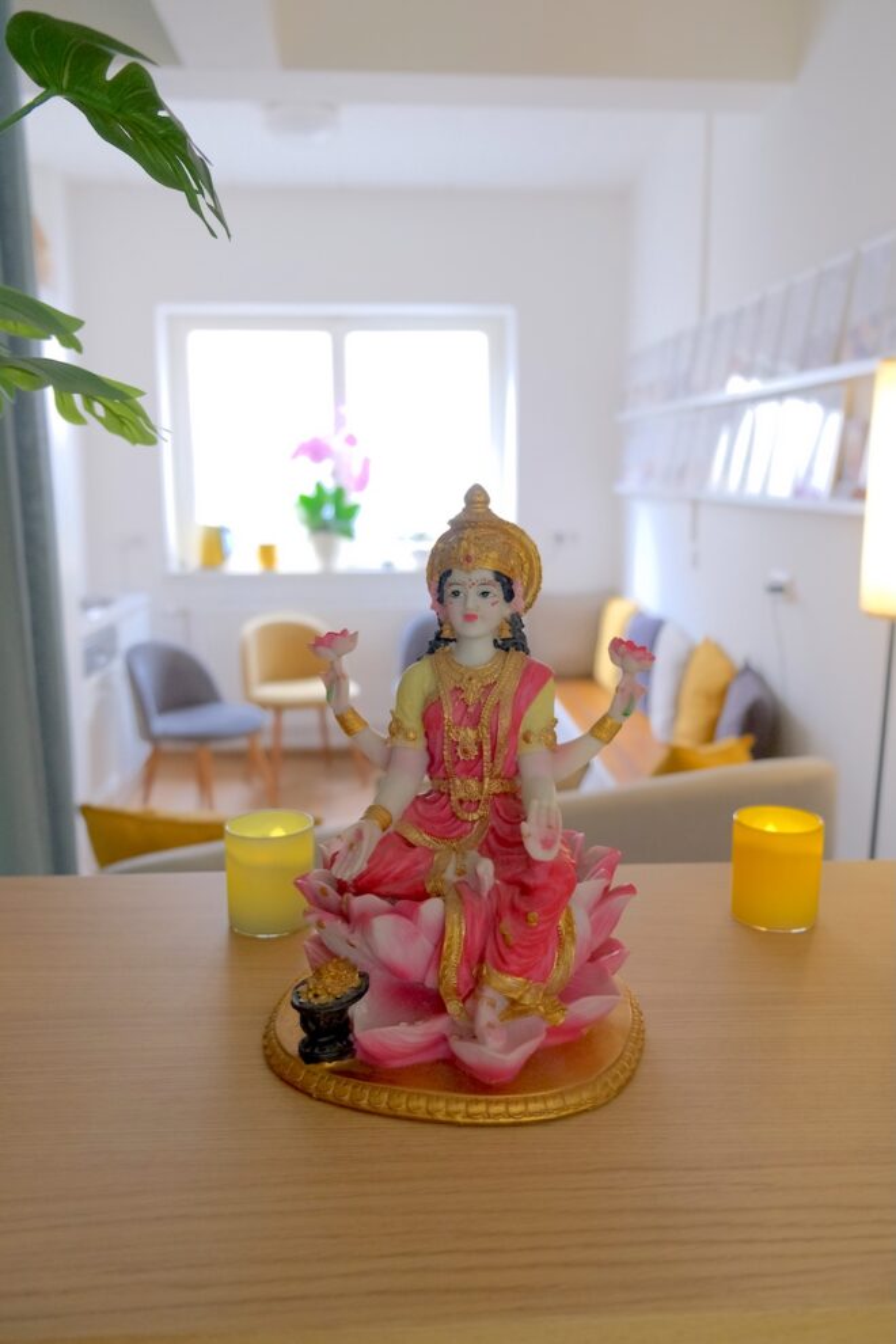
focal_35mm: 27
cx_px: 448
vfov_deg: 67.4
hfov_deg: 47.9
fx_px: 1008
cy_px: 672
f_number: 2.8
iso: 2500
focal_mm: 18
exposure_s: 1/100
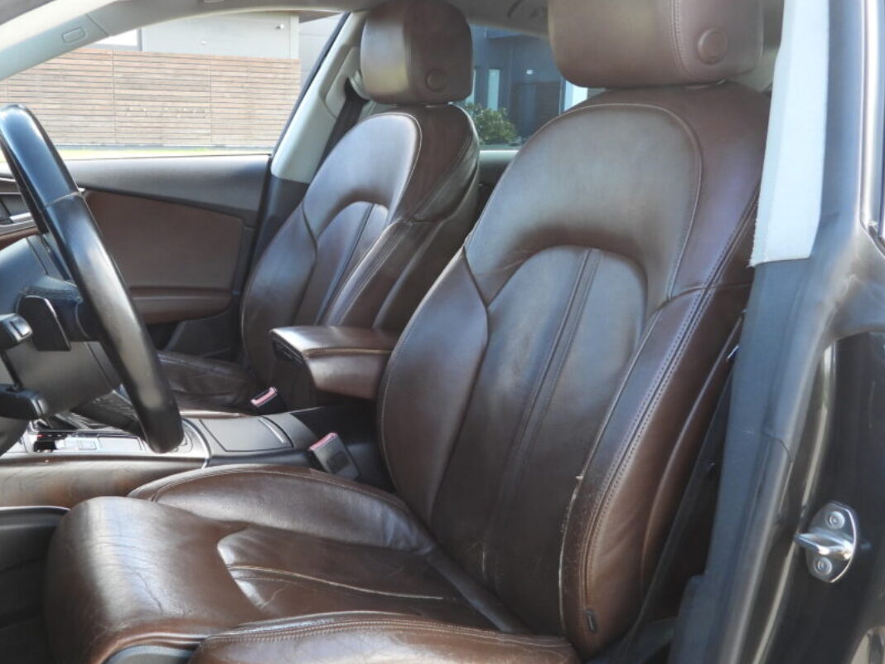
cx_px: 371
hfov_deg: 51.1
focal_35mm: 36
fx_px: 920
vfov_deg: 39.6
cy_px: 353
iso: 100
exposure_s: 1/60
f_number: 2.8
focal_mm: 4.3
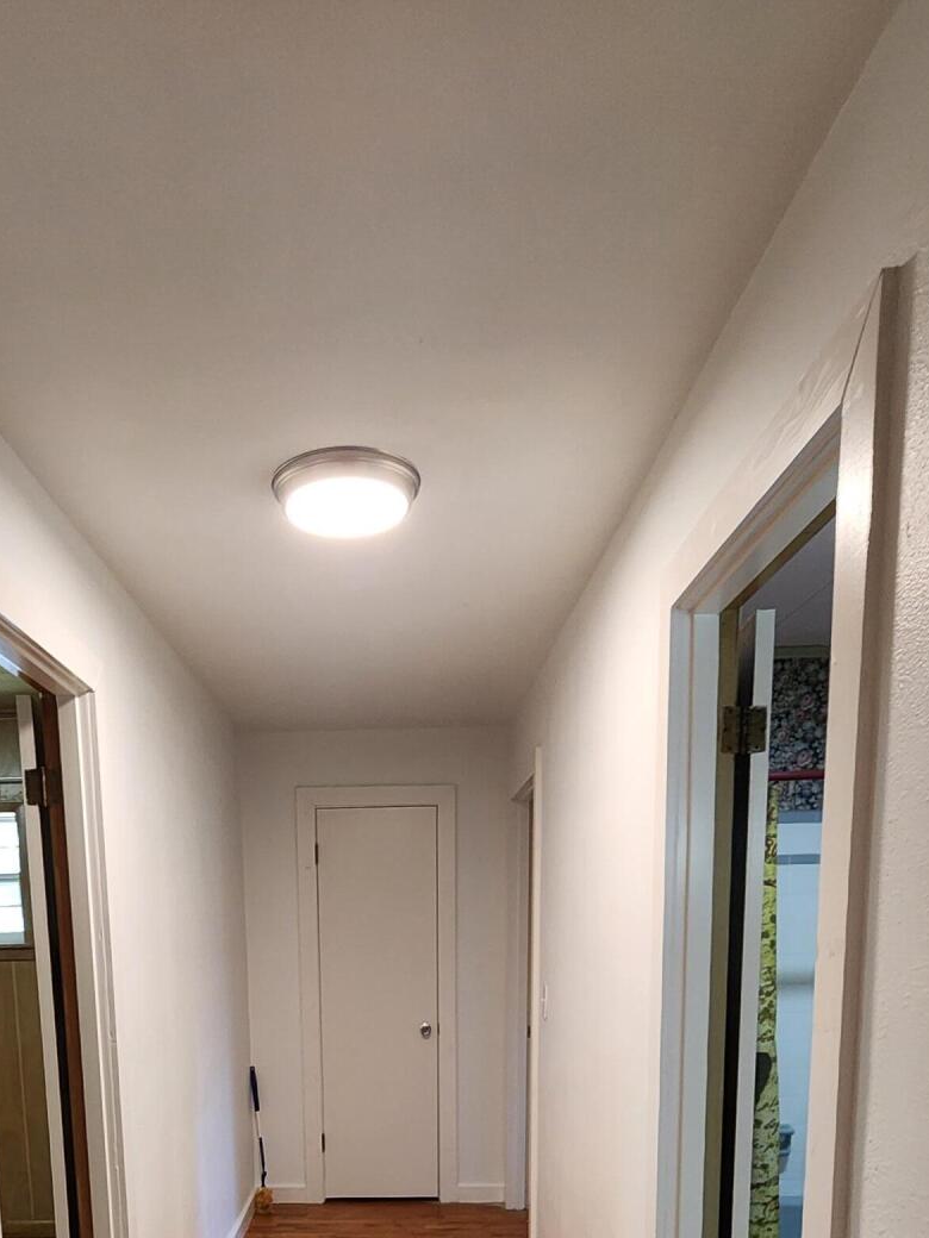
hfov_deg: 54.5
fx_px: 895
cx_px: 372
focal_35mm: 25
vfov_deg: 59.8
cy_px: 1095
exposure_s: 1/60
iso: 320
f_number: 2.2
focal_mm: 2.2
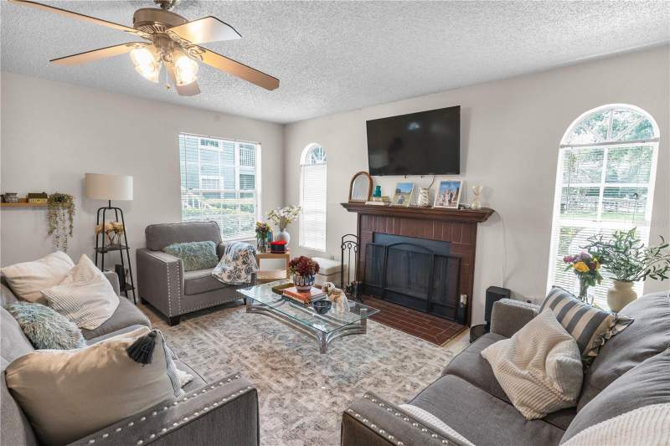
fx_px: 316
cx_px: 335
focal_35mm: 17
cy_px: 223
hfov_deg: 93.3
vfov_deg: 70.4
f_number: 8
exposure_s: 1/40
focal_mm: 17
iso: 2000
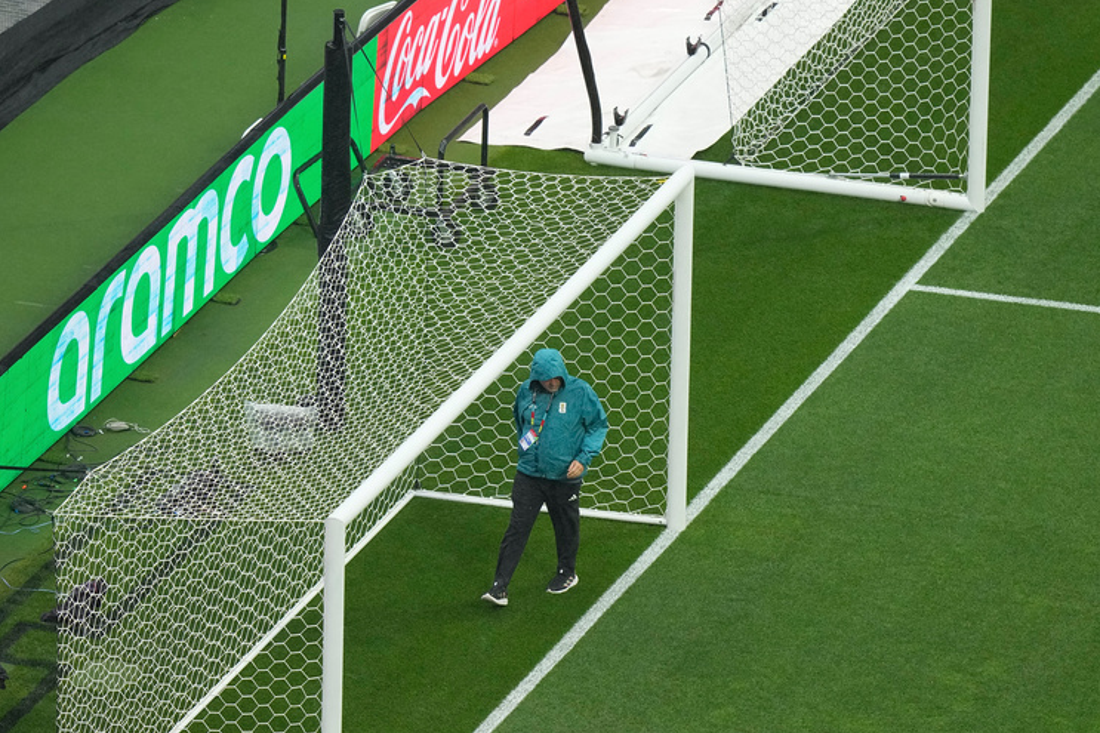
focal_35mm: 551
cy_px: 461
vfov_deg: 2.5
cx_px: 555
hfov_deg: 3.7
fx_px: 16831
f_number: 4
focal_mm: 400
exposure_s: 1/2000
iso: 3200
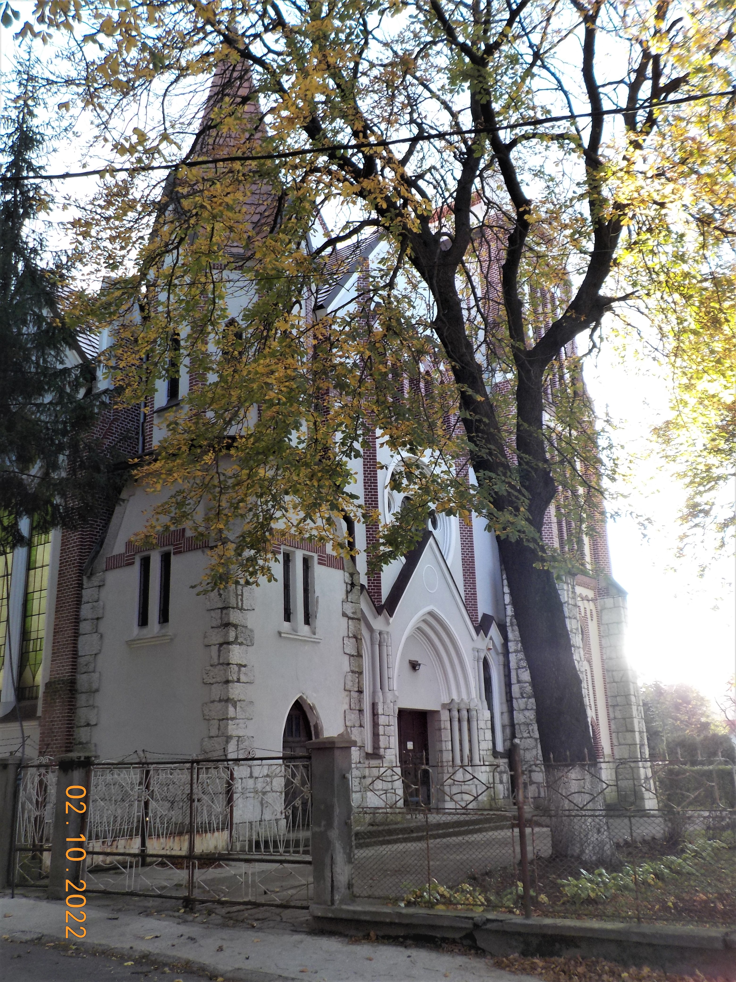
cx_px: 368
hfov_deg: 46.8
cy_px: 491
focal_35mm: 30
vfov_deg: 60.0
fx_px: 850
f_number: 3.3
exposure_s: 1/50
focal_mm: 4.1
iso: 125
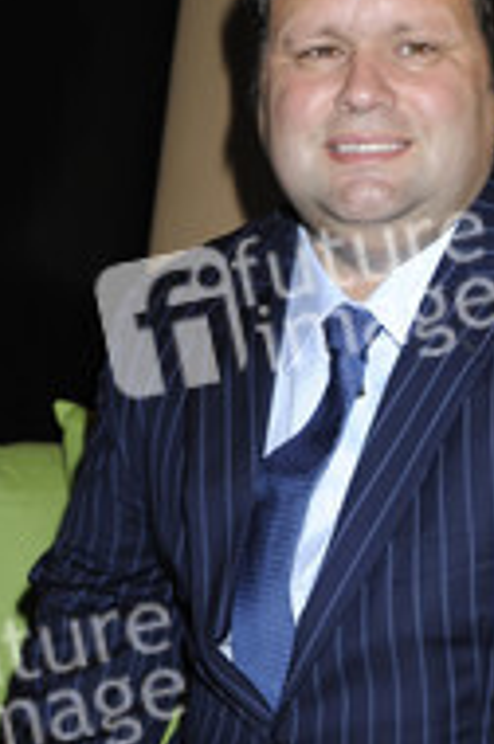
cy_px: 501
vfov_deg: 20.2
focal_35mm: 101
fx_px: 2086
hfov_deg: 13.4
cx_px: 412
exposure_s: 1/160
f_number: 5.6
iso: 640
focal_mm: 48
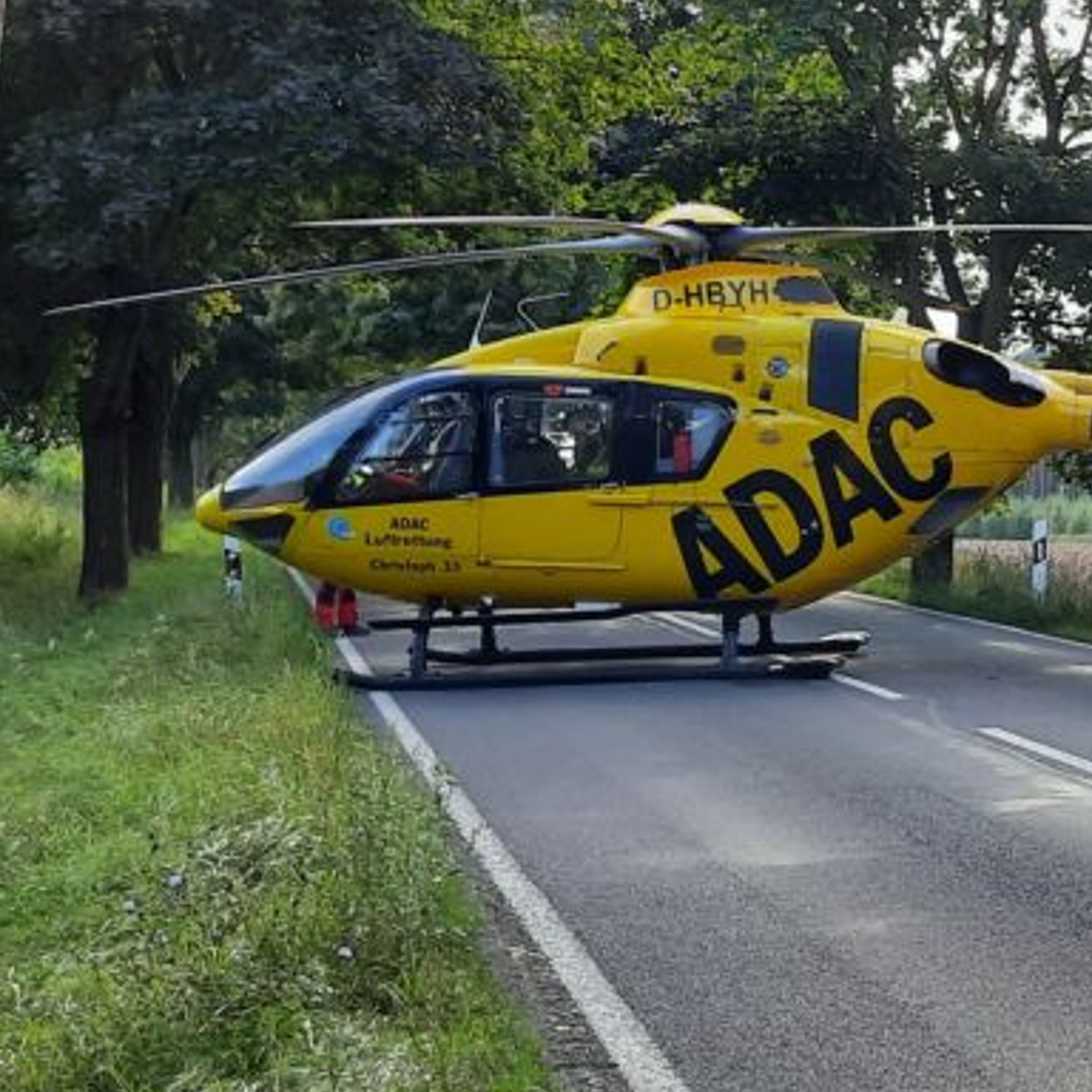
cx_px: 1311
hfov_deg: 22.9
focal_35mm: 69
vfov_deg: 25.0
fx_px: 2463
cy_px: 435
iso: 32
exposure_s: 1/199
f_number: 2
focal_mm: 4.6
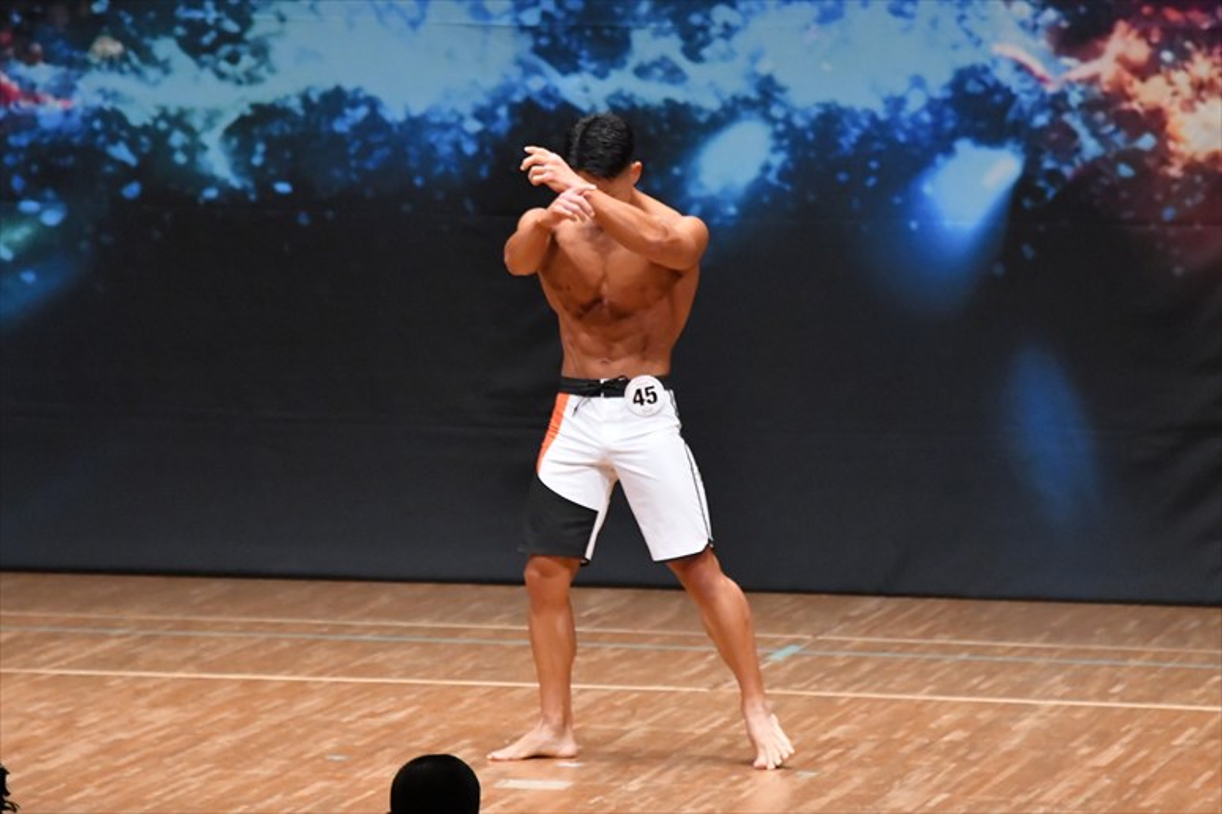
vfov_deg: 5.1
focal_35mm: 270
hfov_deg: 7.6
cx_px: 611
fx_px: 9161
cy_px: 407
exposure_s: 1/400
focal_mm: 180
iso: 8000
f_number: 5.6
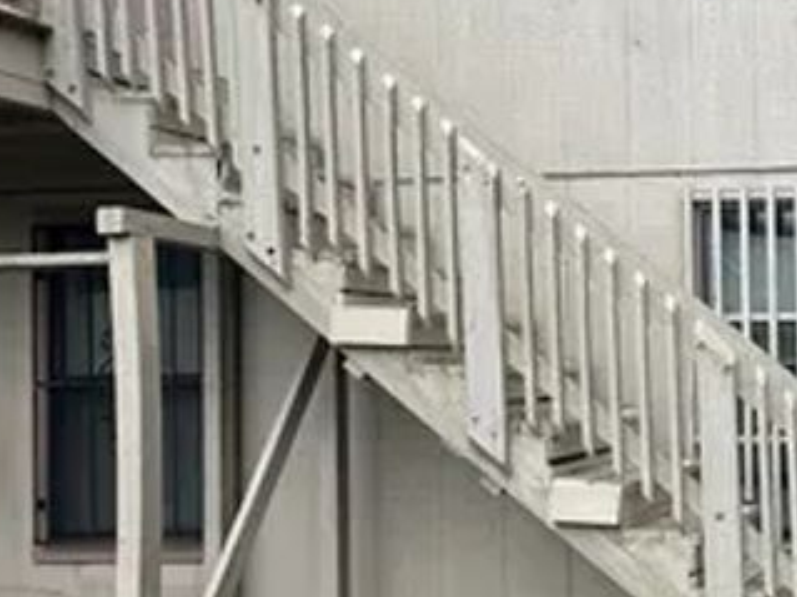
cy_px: 360
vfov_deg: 32.1
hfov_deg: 33.9
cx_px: 959
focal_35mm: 45
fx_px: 1036
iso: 40
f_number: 2.2
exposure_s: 1/191
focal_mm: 2.22
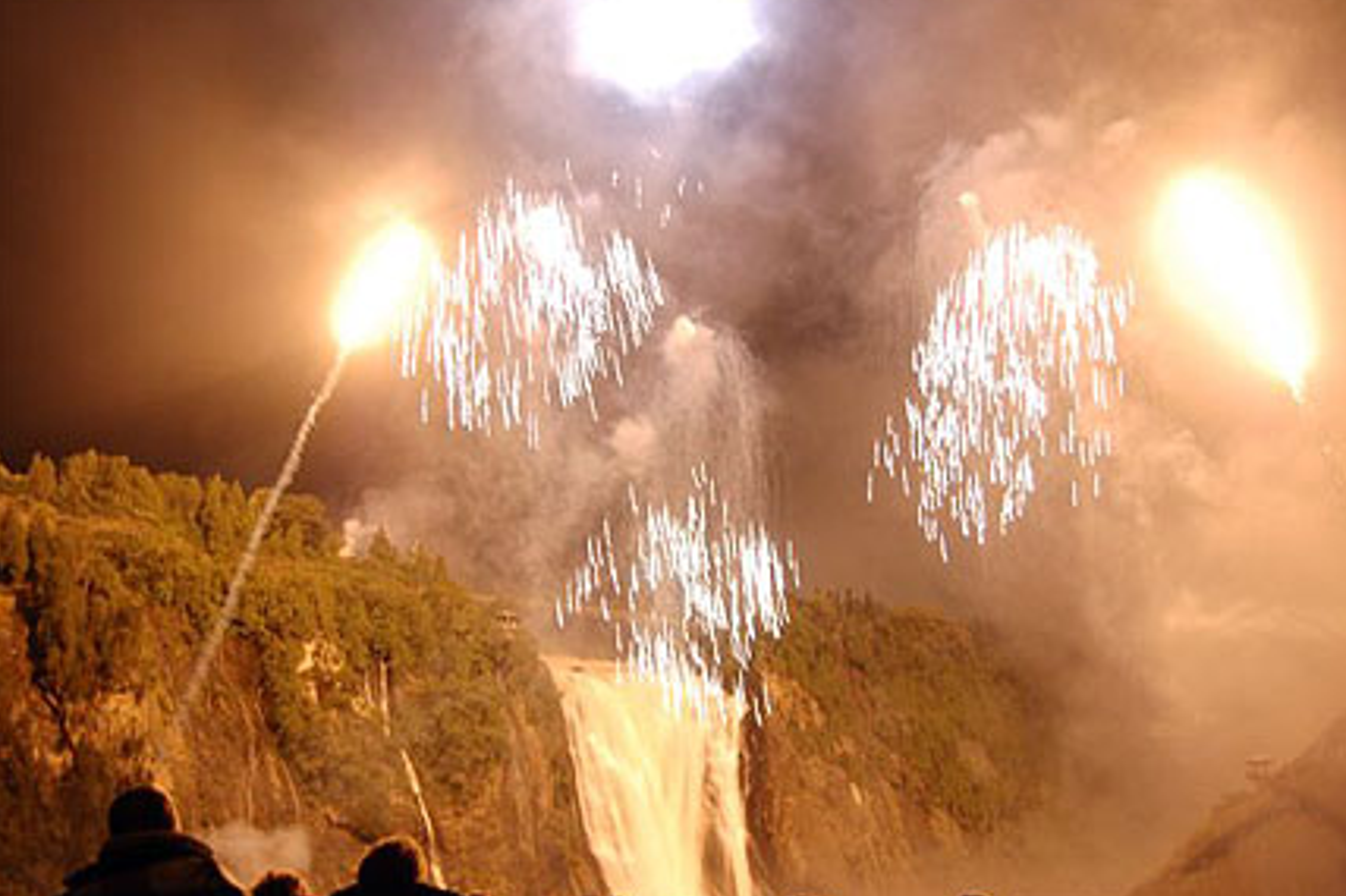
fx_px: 1532
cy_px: 450
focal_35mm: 41
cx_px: 695
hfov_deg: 47.4
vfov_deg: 32.6
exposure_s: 1/1.6
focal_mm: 26
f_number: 4.2
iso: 800
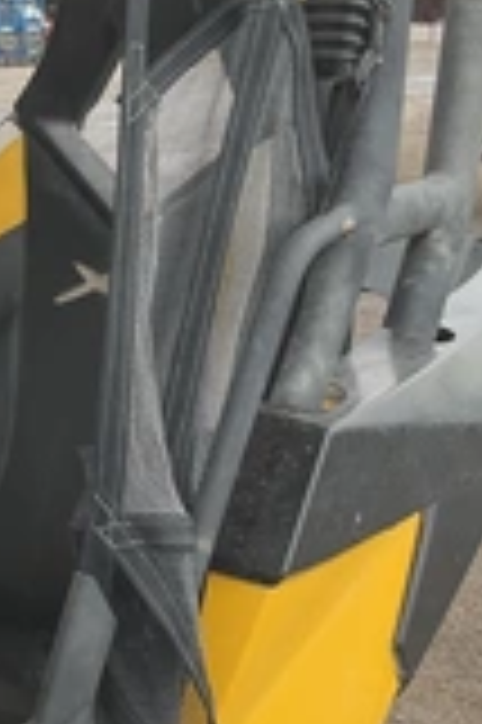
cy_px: 319
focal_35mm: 75
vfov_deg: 27.0
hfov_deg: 17.0
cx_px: -162
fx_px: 1509
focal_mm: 3
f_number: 1.8
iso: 25
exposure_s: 1/370
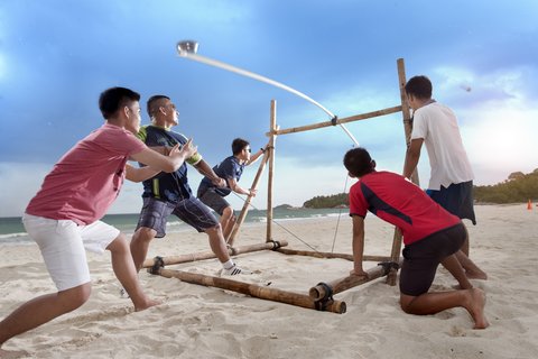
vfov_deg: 53.1
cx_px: 269
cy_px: 180
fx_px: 359
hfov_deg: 73.7
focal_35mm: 24
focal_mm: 24
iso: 400
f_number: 8
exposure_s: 1/180
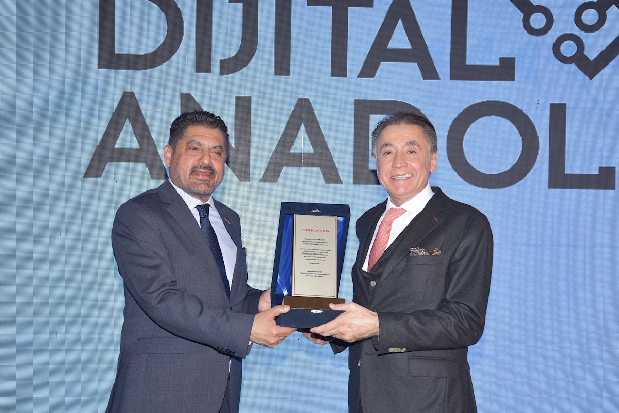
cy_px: 206
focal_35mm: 63
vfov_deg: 21.6
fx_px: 1083
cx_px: 310
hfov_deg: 31.9
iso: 200
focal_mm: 42
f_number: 5
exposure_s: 1/100
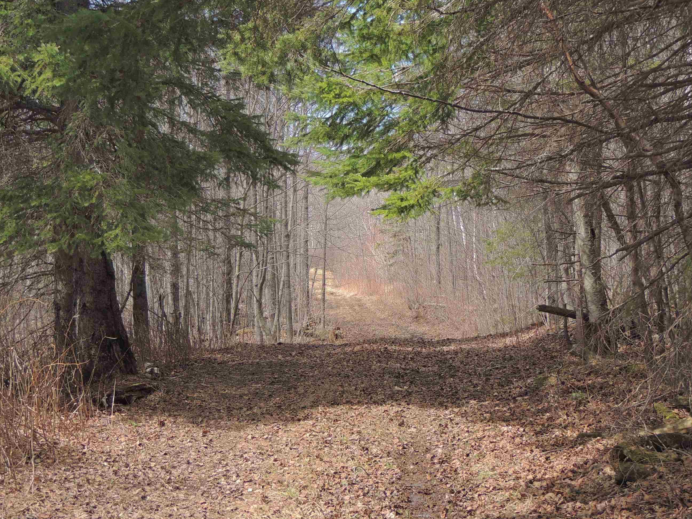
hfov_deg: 27.4
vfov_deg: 20.7
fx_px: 1419
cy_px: 249
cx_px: 337
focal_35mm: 71
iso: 100
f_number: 3.7
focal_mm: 10.7
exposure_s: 1/320
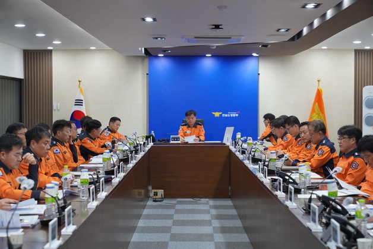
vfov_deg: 19.5
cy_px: 124
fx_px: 725
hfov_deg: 28.8
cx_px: 186
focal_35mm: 70
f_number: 4
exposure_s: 1/160
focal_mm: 70
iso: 1000
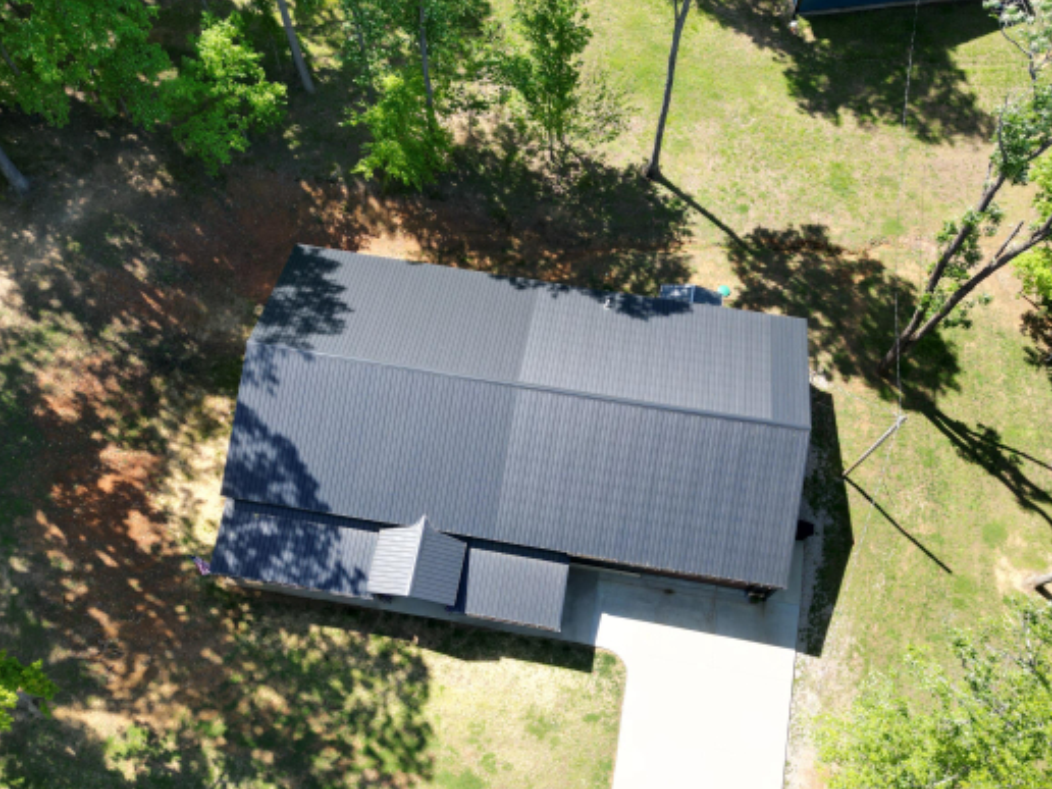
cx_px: 529
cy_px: 446
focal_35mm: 31
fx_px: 942
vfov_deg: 45.3
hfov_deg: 58.4
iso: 110
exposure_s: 1/1250
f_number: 1.7
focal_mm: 6.72
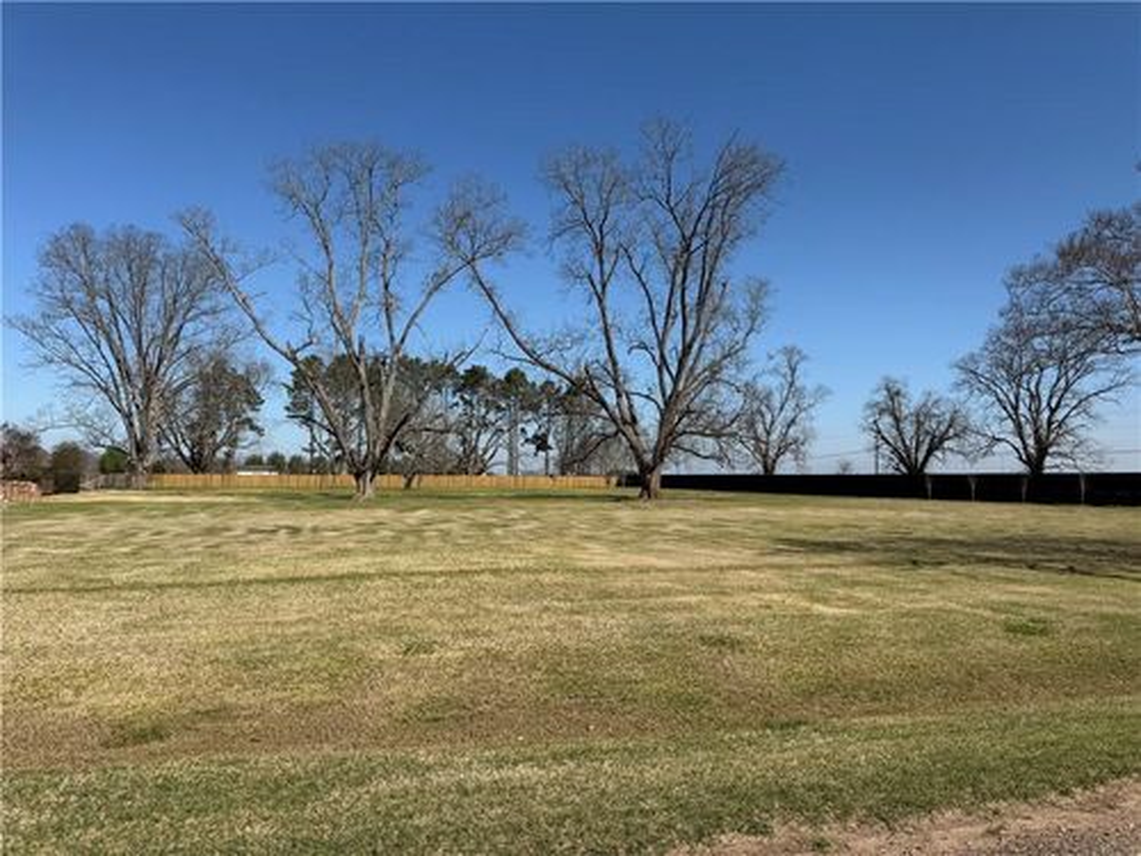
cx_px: 570
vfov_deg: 56.8
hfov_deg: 71.6
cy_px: 428
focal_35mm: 24
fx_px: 791
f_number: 1.78
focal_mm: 6.76
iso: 80
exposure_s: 1/6173
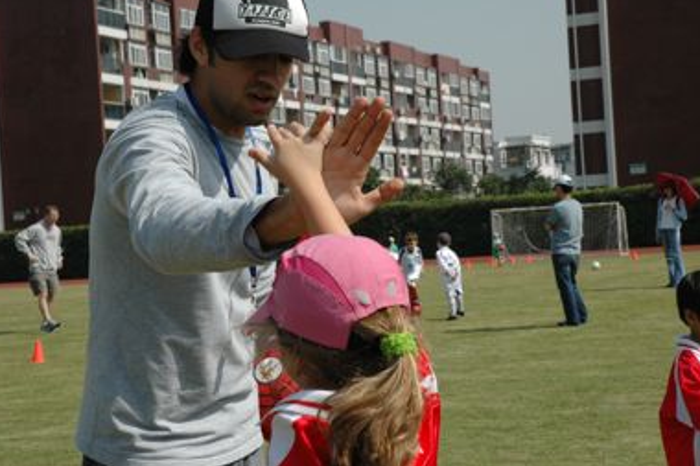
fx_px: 1535
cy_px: 225
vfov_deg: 17.3
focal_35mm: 79
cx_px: 348
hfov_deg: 25.7
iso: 400
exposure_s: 1/500
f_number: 11
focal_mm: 50
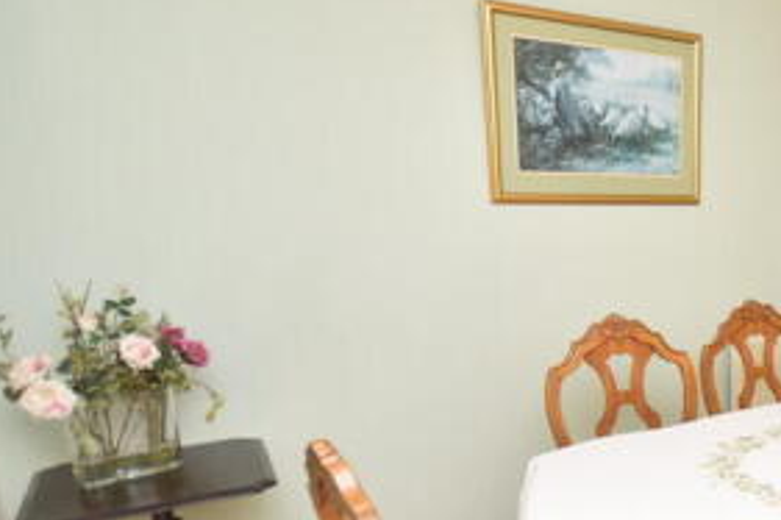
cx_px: 849
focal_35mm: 35
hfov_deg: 43.1
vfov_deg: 37.1
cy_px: 374
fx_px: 759
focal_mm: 10
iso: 800
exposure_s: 1/160
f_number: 4.5
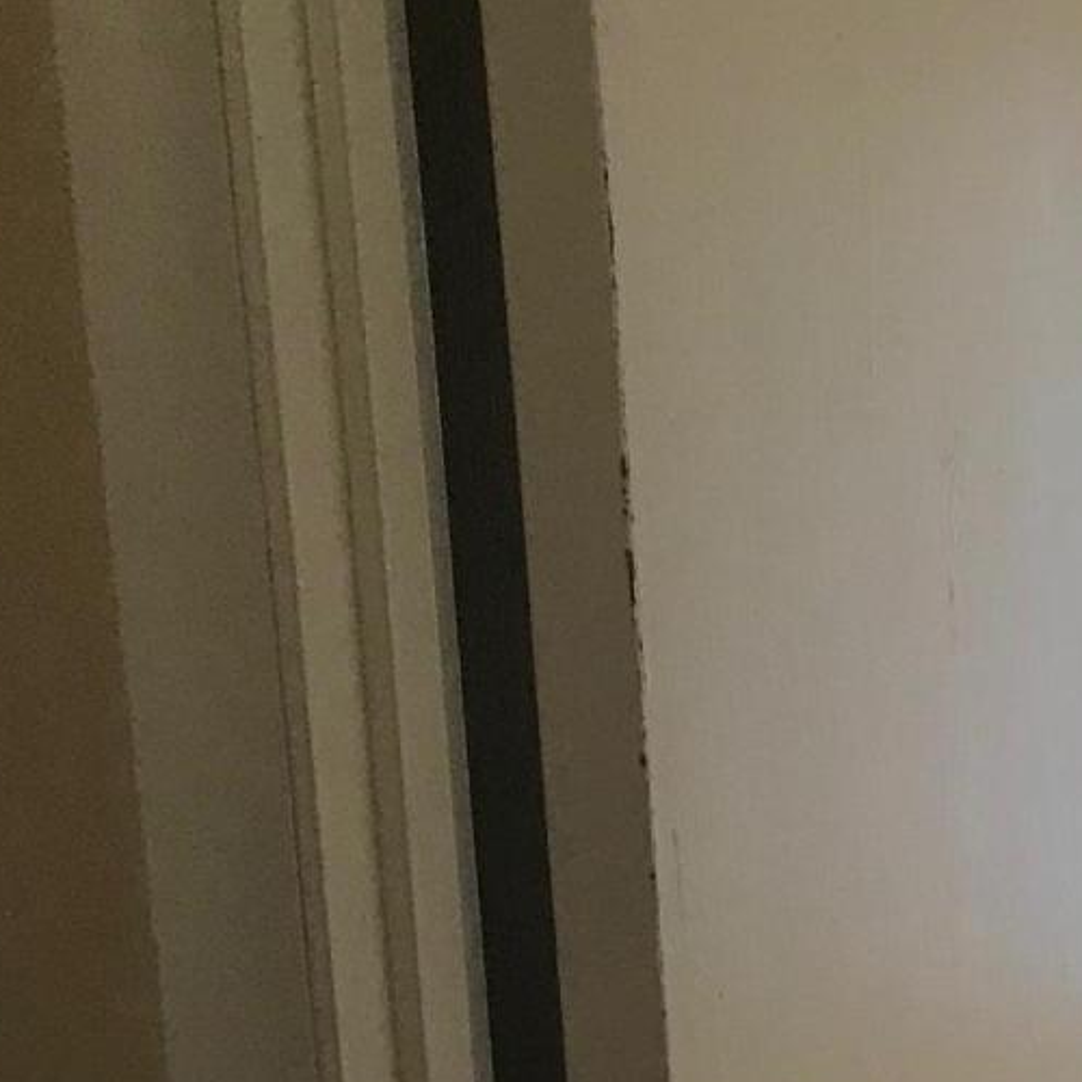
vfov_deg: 15.9
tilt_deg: -17.6
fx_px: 3501
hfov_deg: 16.2
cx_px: 1591
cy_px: 1712
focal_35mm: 99
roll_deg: -0.6
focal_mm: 3.99
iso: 20
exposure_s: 1/40
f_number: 1.8
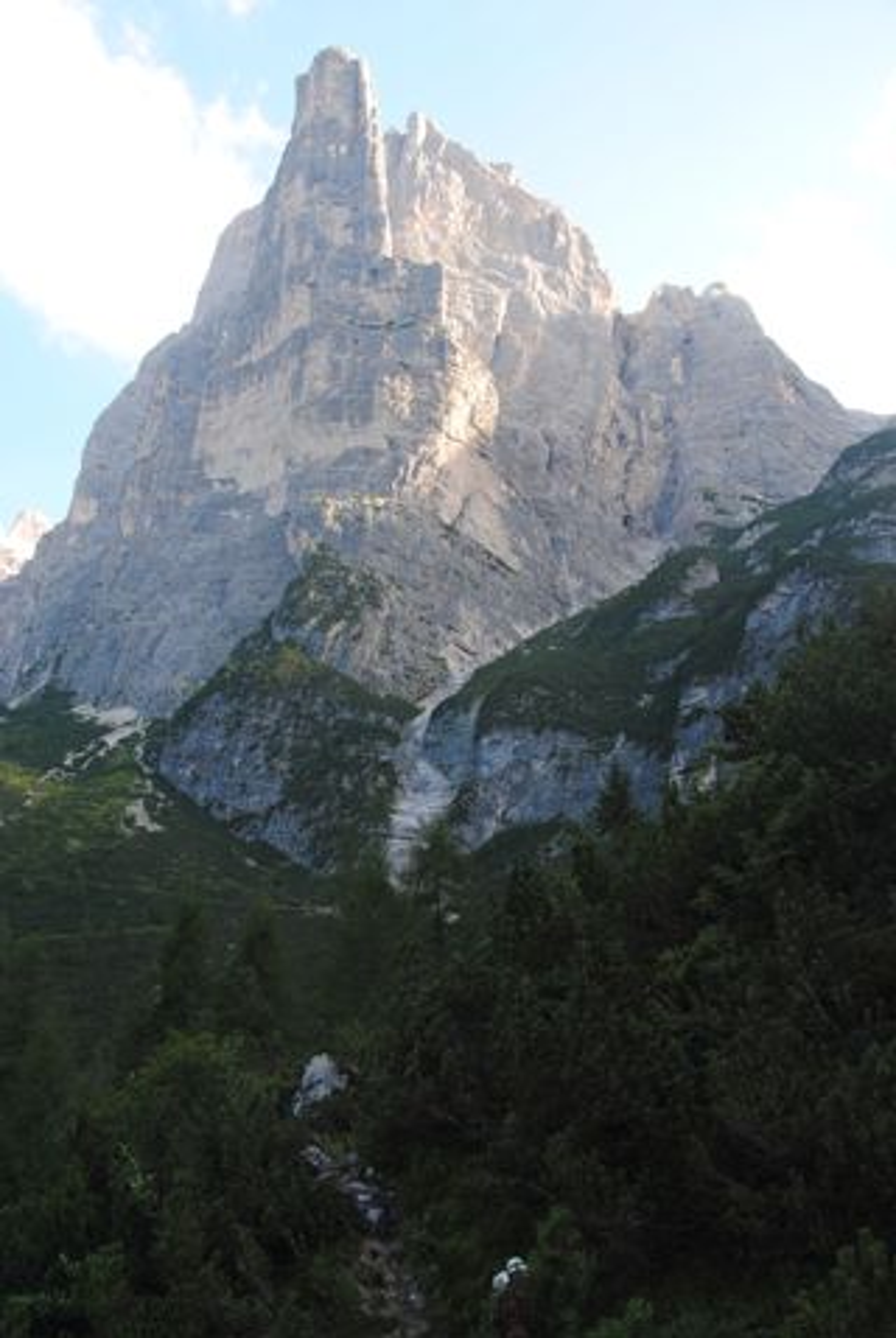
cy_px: 669
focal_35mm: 33
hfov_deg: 40.1
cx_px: 448
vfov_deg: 57.2
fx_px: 1228
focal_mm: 22
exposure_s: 1/160
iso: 400
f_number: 8
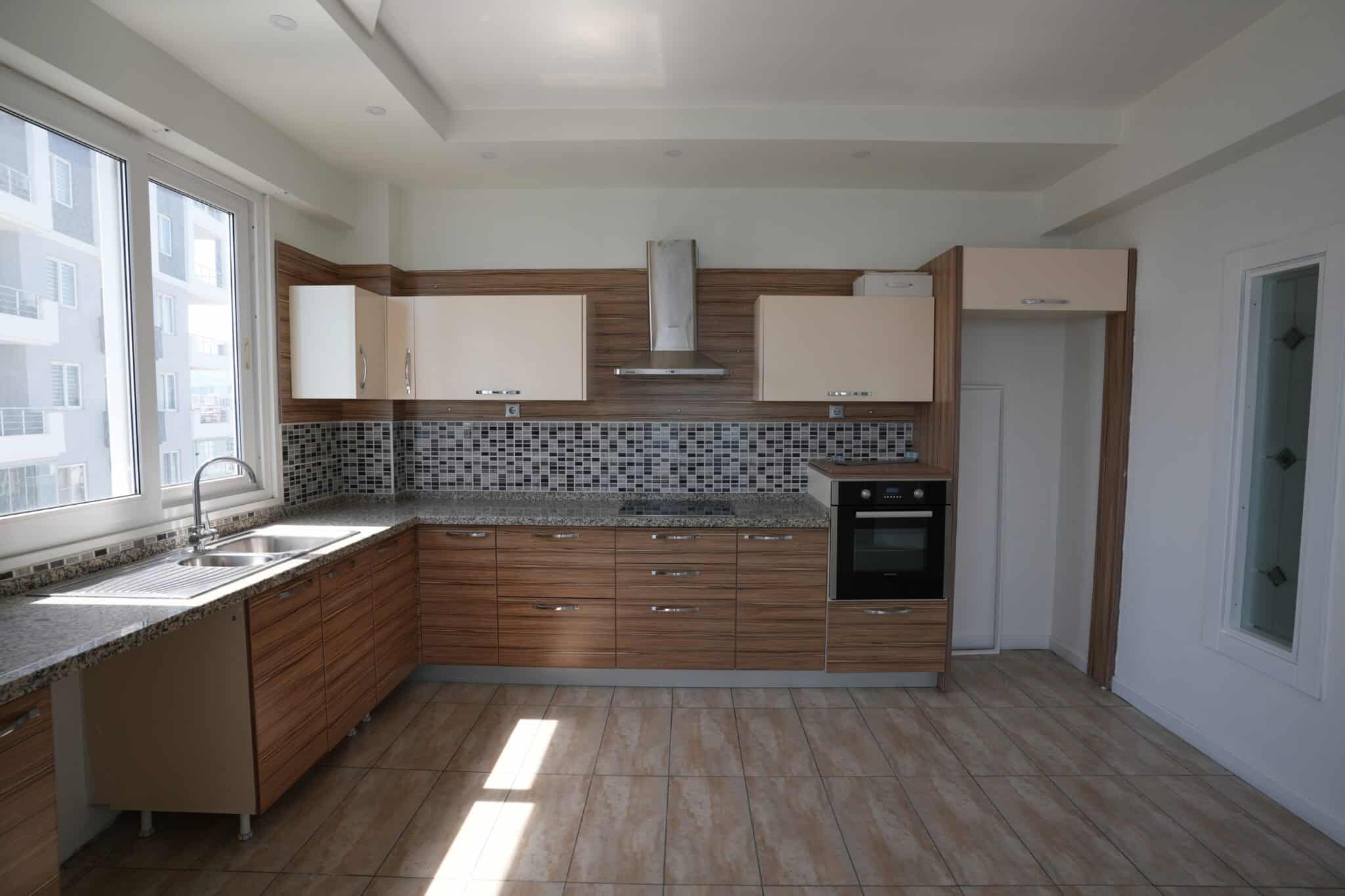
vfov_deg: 70.4
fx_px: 635
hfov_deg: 93.3
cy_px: 448
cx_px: 672
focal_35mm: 17
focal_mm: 17
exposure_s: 1/100
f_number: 5
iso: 100
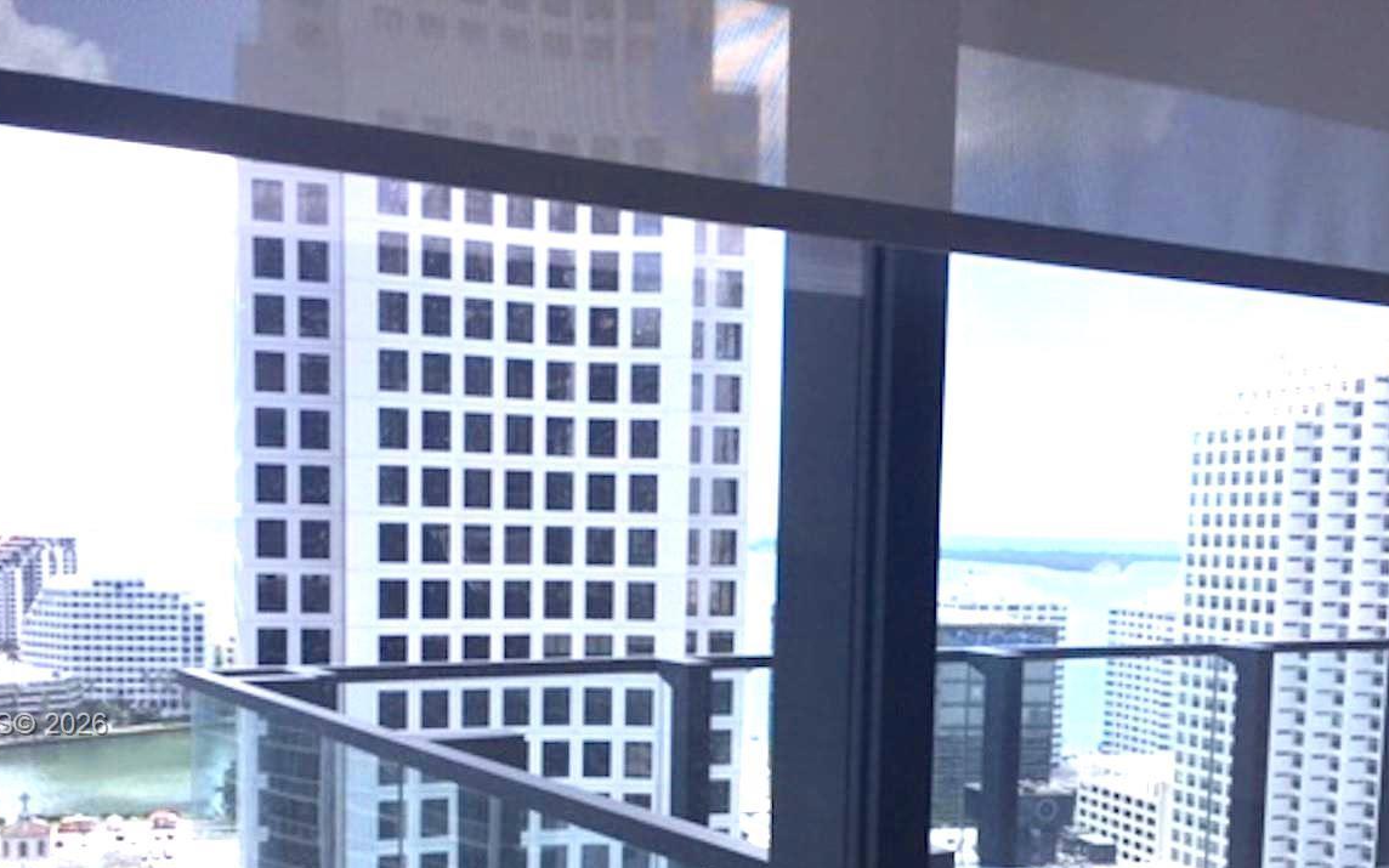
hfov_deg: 46.2
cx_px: 701
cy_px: 726
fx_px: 1628
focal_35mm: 43
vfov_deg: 29.0
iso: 32
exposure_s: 1/573
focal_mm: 4.15
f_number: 2.2
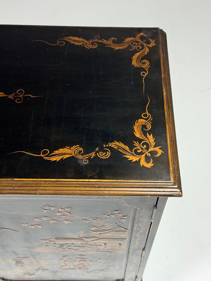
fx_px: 390
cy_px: 140
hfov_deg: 30.3
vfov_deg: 39.7
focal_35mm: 48
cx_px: 106
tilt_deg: -56.9
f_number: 1.78
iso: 250
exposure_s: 1/50
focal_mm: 6.76
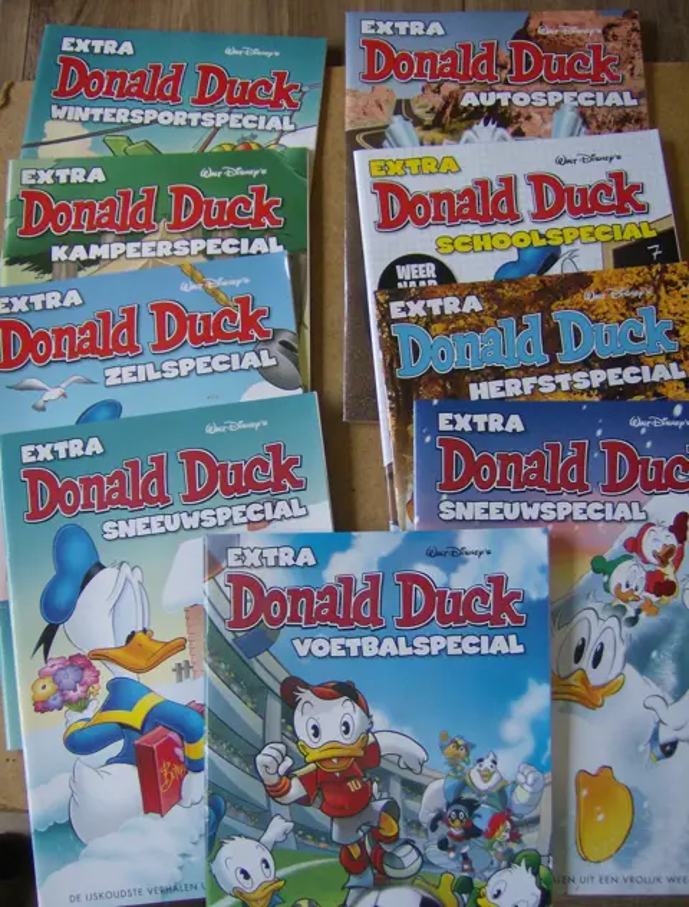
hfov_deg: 40.0
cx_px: 344
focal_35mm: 36
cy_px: 454
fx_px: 948
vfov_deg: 51.2
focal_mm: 6
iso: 165
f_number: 2.8
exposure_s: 1/64
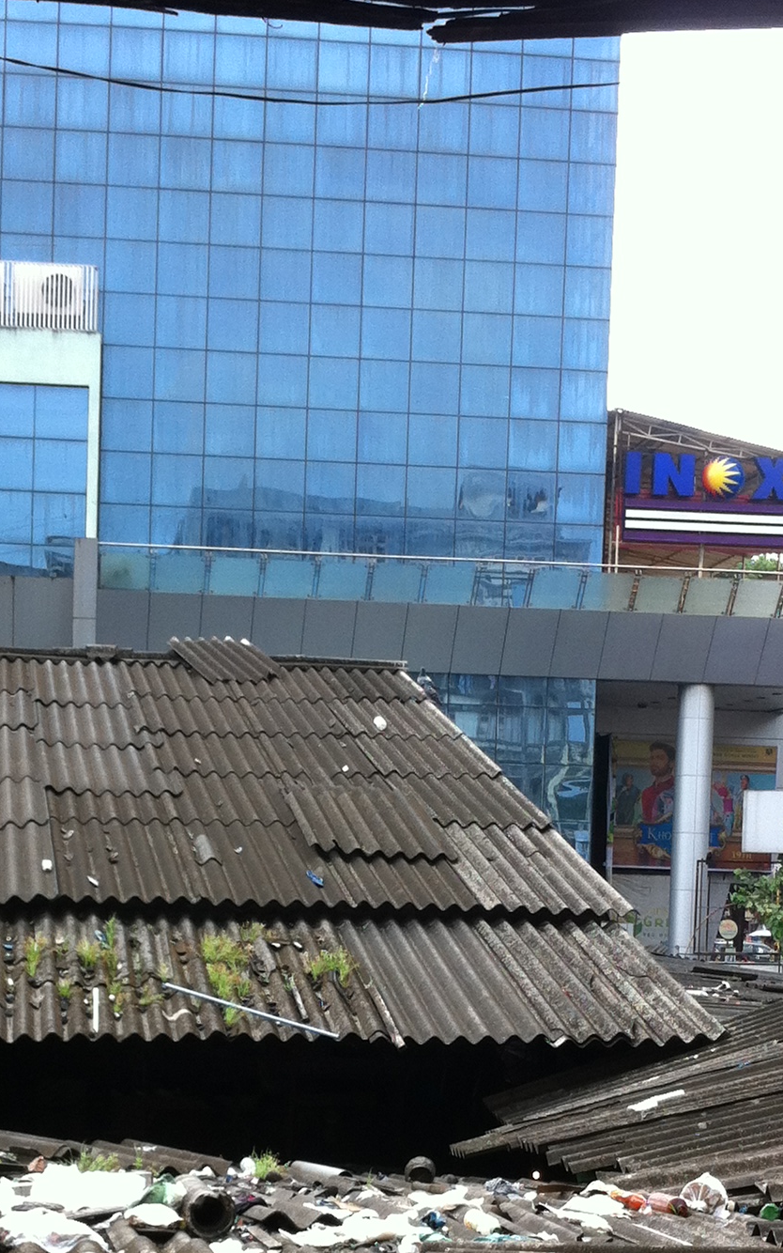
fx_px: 2458
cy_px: 961
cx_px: 362
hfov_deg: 18.1
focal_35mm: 72
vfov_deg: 28.1
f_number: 2.8
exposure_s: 1/131
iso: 80
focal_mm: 3.85
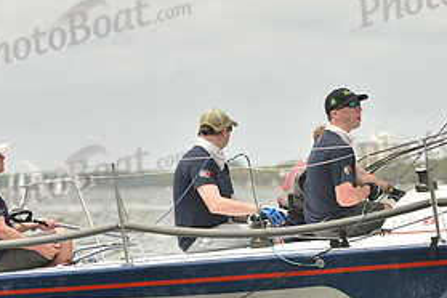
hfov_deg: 5.0
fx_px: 5165
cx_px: 276
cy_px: 240
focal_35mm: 416
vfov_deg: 3.3
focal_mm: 200
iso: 320
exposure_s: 1/1250
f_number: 5.6
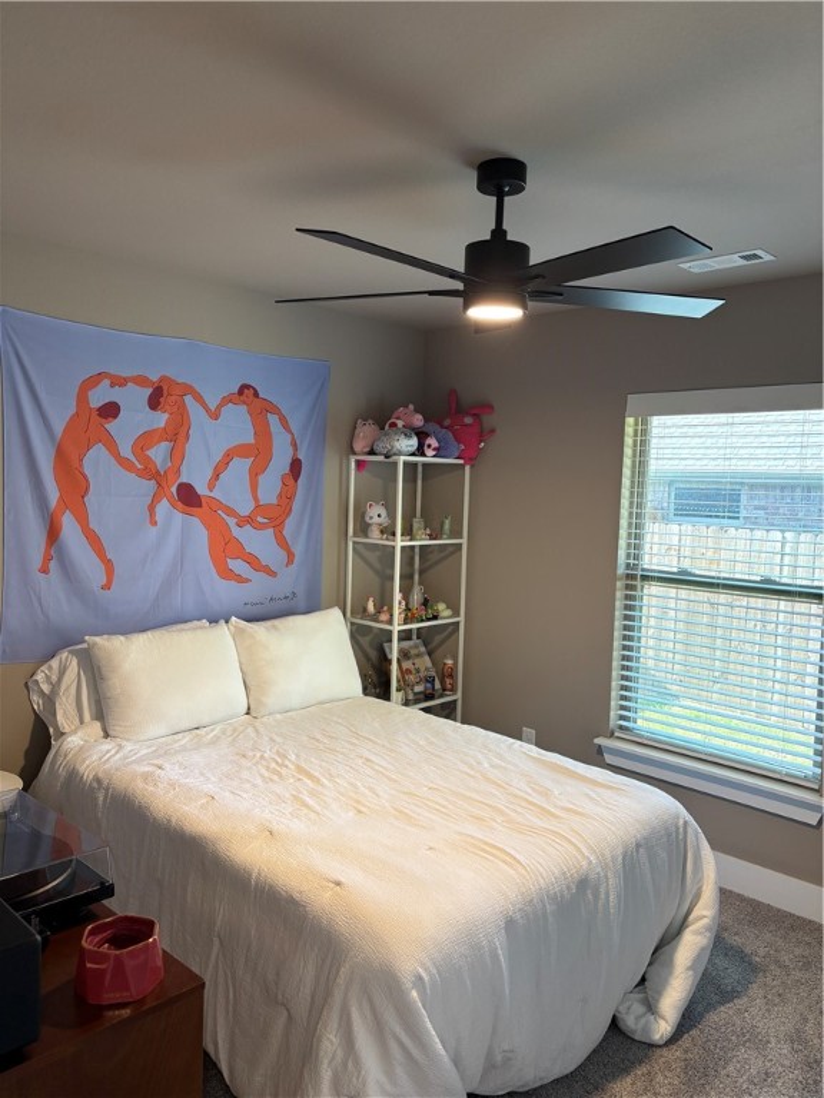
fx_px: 825
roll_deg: -2.3
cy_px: 549
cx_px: 412
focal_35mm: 26
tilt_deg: -3.3
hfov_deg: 53.1
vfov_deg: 67.3
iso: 100
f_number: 1.6
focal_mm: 5.96
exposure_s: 1/60
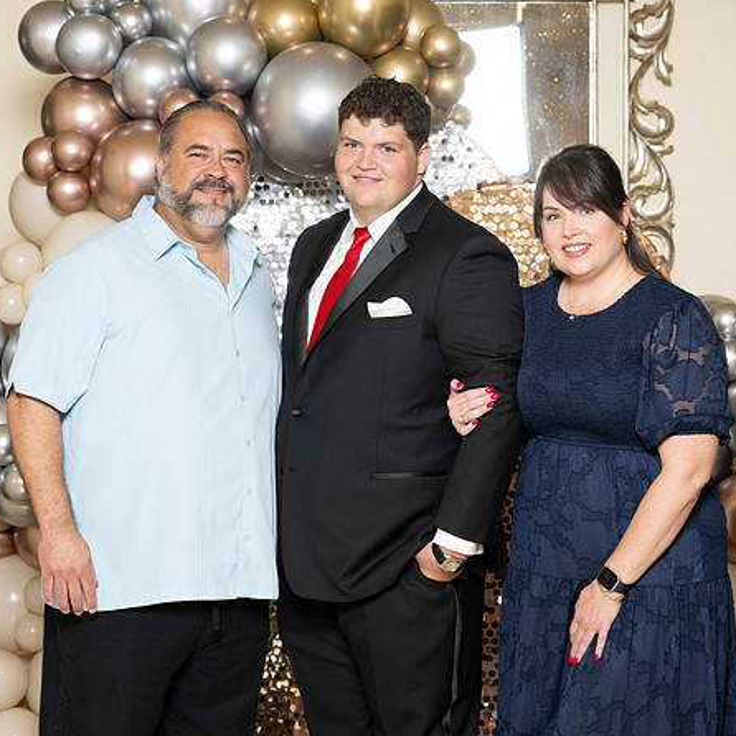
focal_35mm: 105
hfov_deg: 16.6
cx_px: 376
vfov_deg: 16.6
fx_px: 2526
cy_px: 370
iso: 250
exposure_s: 1/200
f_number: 5.6
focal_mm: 79
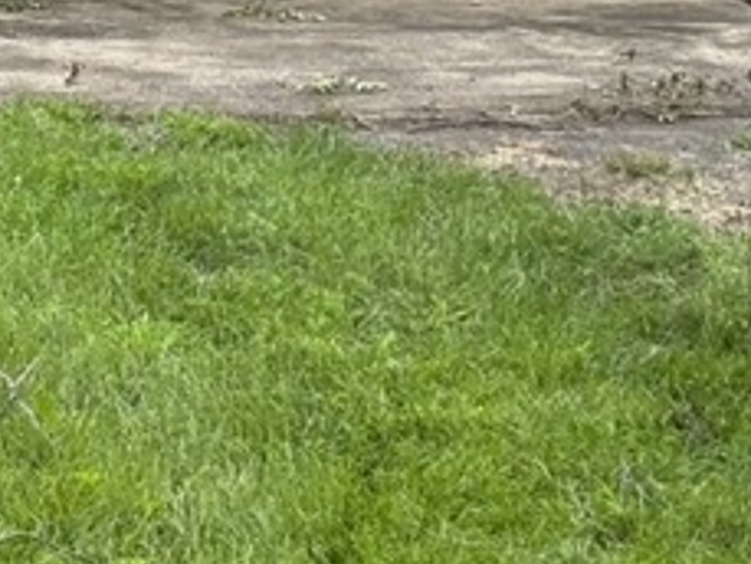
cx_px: -308
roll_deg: +0.8
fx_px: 3278
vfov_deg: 9.6
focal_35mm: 151
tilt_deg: -4.0
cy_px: -239
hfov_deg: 12.5
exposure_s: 1/387
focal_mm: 6.76
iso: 100
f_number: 1.78
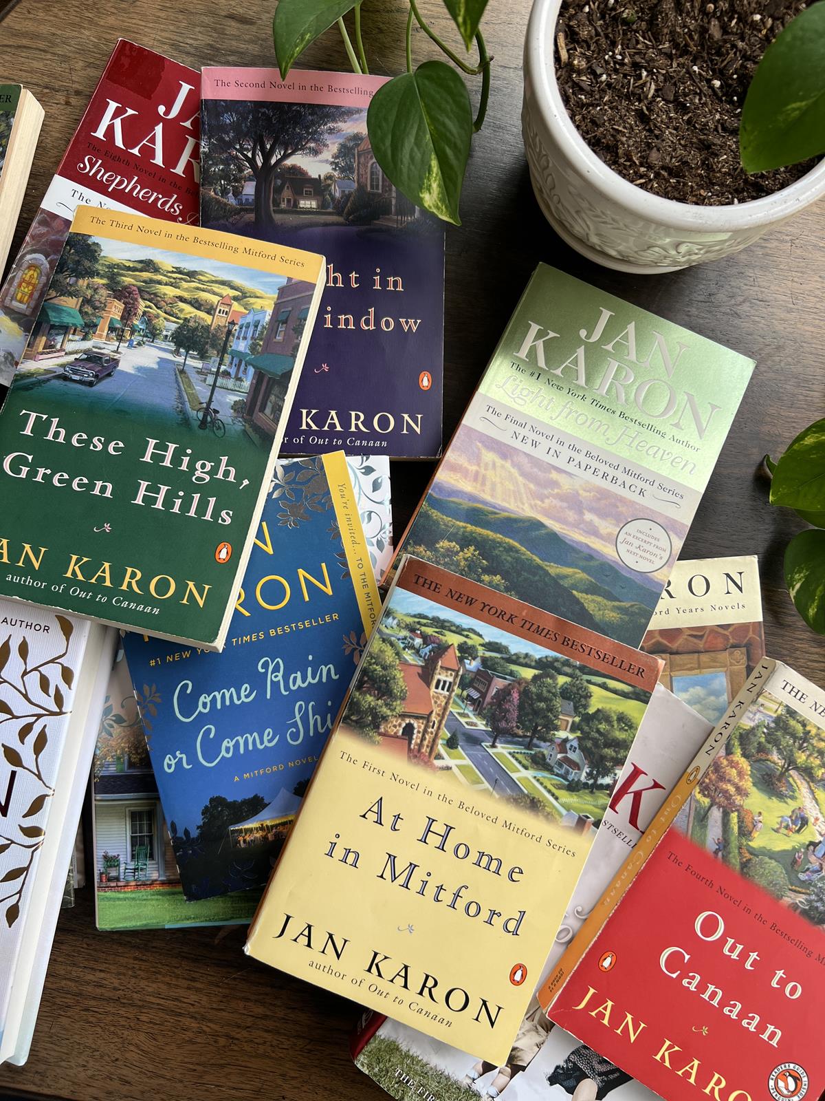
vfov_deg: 67.3
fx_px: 826
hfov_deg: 53.1
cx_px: 412
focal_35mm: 26
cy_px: 550
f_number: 1.5
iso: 50
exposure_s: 1/316
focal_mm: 5.7
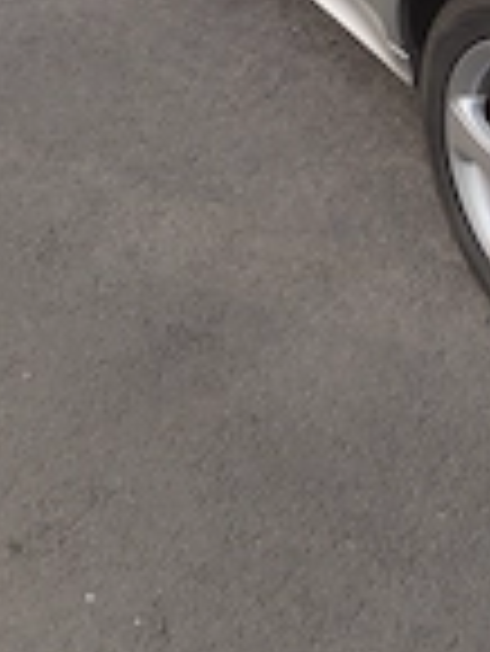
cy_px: 27
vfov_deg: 23.5
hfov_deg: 17.8
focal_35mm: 80
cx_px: 539
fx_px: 1508
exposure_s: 1/124
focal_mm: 4.75
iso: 100
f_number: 1.8
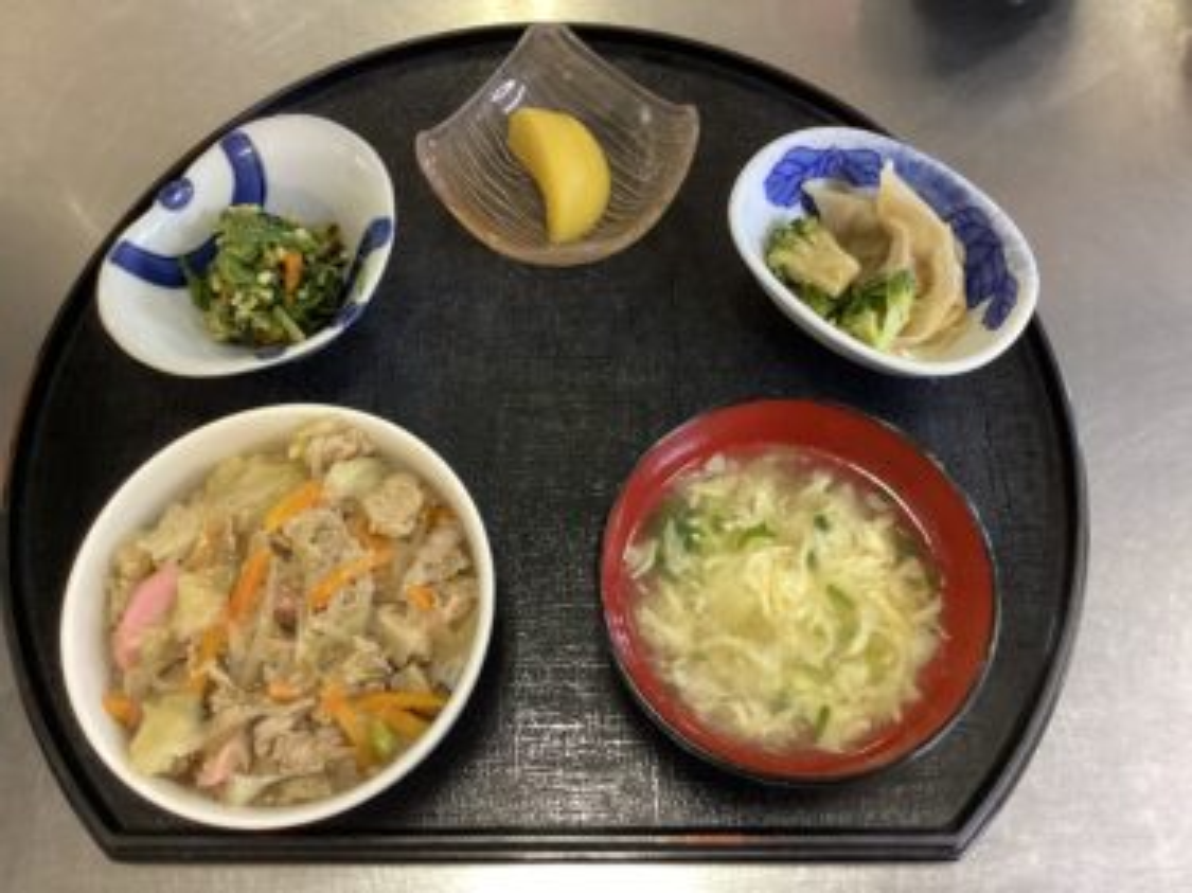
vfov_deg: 45.4
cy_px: 446
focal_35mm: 31
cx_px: 596
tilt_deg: -67.5
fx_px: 1067
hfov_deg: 58.4
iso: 400
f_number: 2.4
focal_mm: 3.3
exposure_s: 1/40
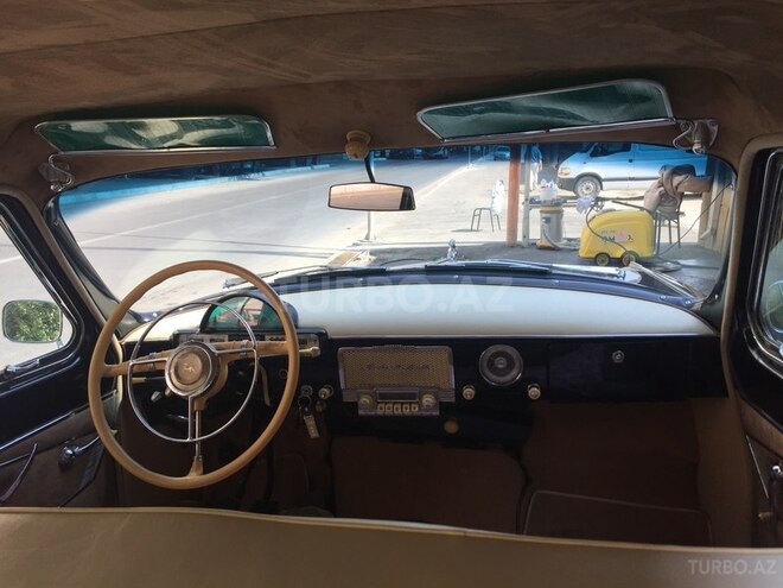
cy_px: 294
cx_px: 392
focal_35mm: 29
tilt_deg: -13.5
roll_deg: -0.1
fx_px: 656
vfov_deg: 48.2
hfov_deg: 61.7
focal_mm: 4.15
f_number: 2.2
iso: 32
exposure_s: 1/388
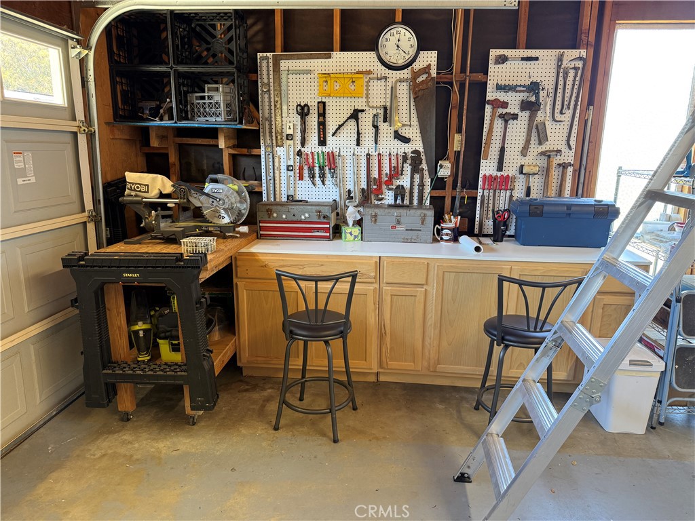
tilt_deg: -13.4
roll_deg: -0.8
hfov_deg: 71.6
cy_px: 260
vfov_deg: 56.8
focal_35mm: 24
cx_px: 348
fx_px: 482
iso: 200
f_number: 1.78
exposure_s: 1/60
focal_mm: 6.76
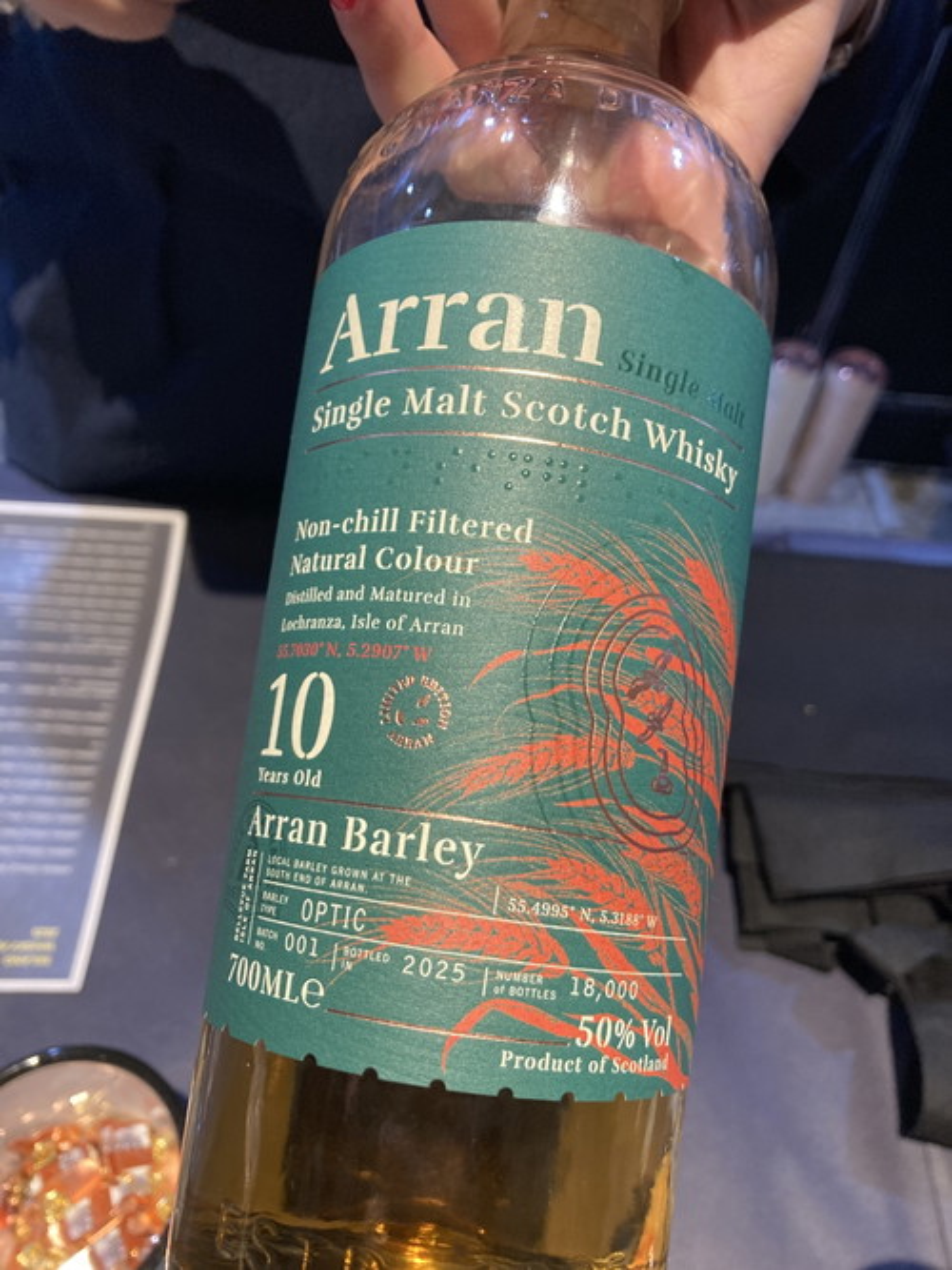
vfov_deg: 63.5
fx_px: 1027
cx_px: 476
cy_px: 635
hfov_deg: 49.7
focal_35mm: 28
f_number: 1.8
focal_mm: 3.99
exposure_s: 1/50
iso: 160
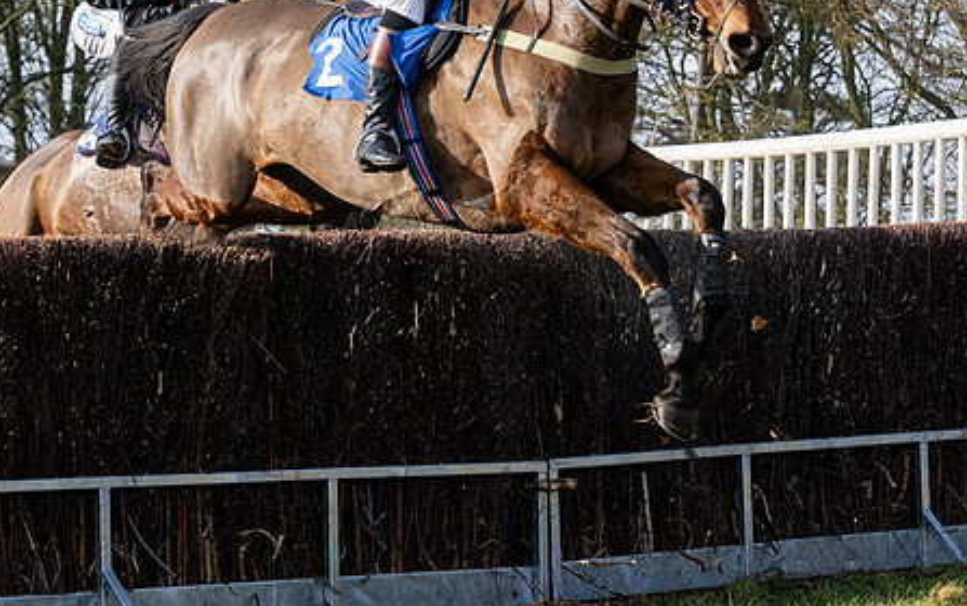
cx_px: 249
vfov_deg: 8.1
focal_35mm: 163
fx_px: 4298
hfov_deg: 12.8
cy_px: 285
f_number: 5
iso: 400
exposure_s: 1/1250
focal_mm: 70
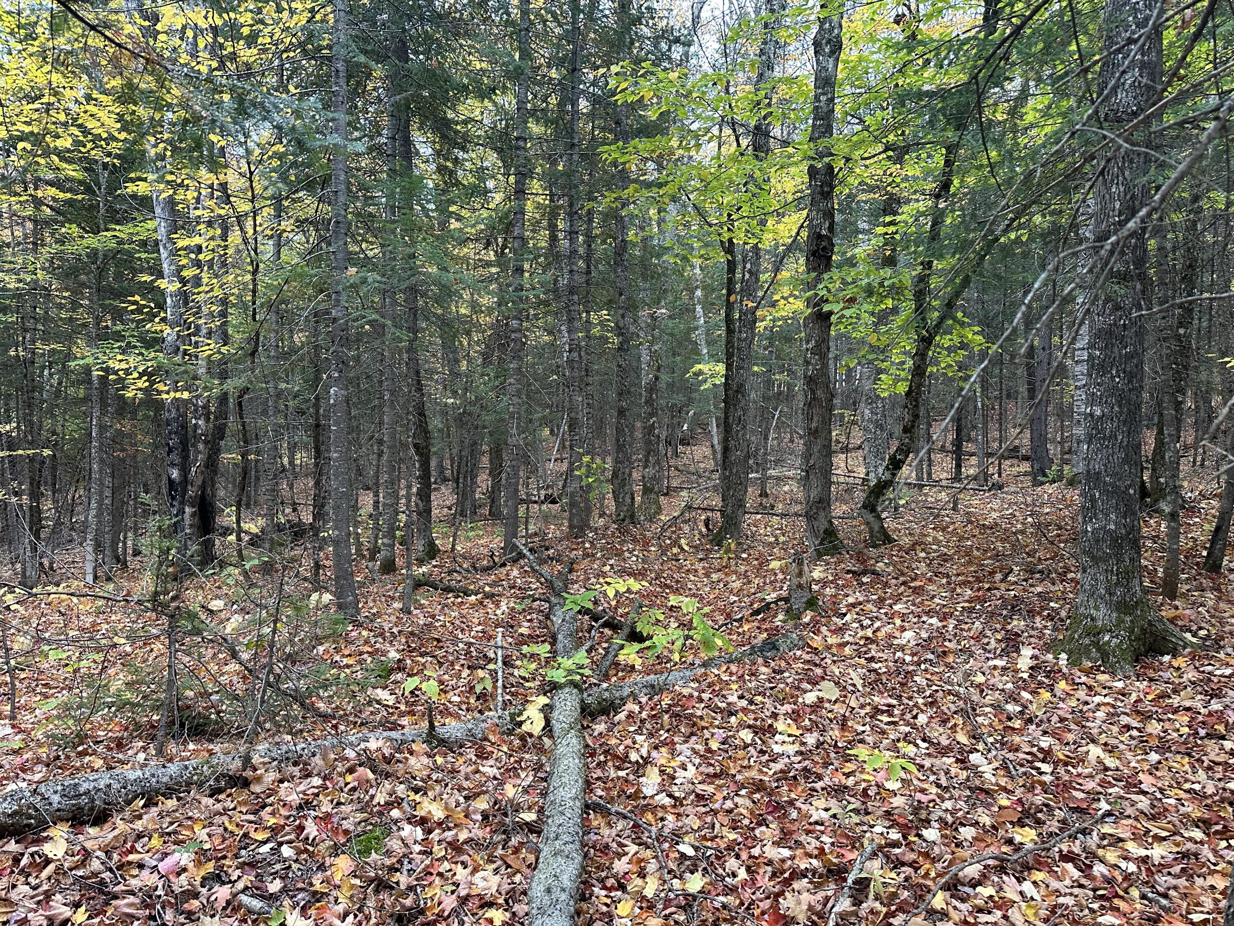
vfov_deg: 56.8
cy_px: 463
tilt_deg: -4.7
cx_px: 617
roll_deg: -1.2
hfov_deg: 71.6
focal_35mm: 24
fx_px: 856
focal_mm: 6.86
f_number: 1.78
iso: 250
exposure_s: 1/87
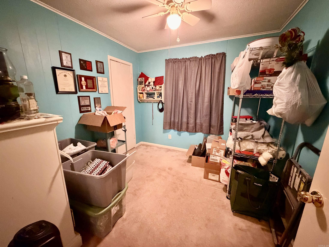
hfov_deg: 102.1
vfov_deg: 85.7
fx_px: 133
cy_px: 124
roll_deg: +0.1
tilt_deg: -13.4
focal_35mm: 14
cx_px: 164
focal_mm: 2.22
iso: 1250
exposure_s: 1/40
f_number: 2.2
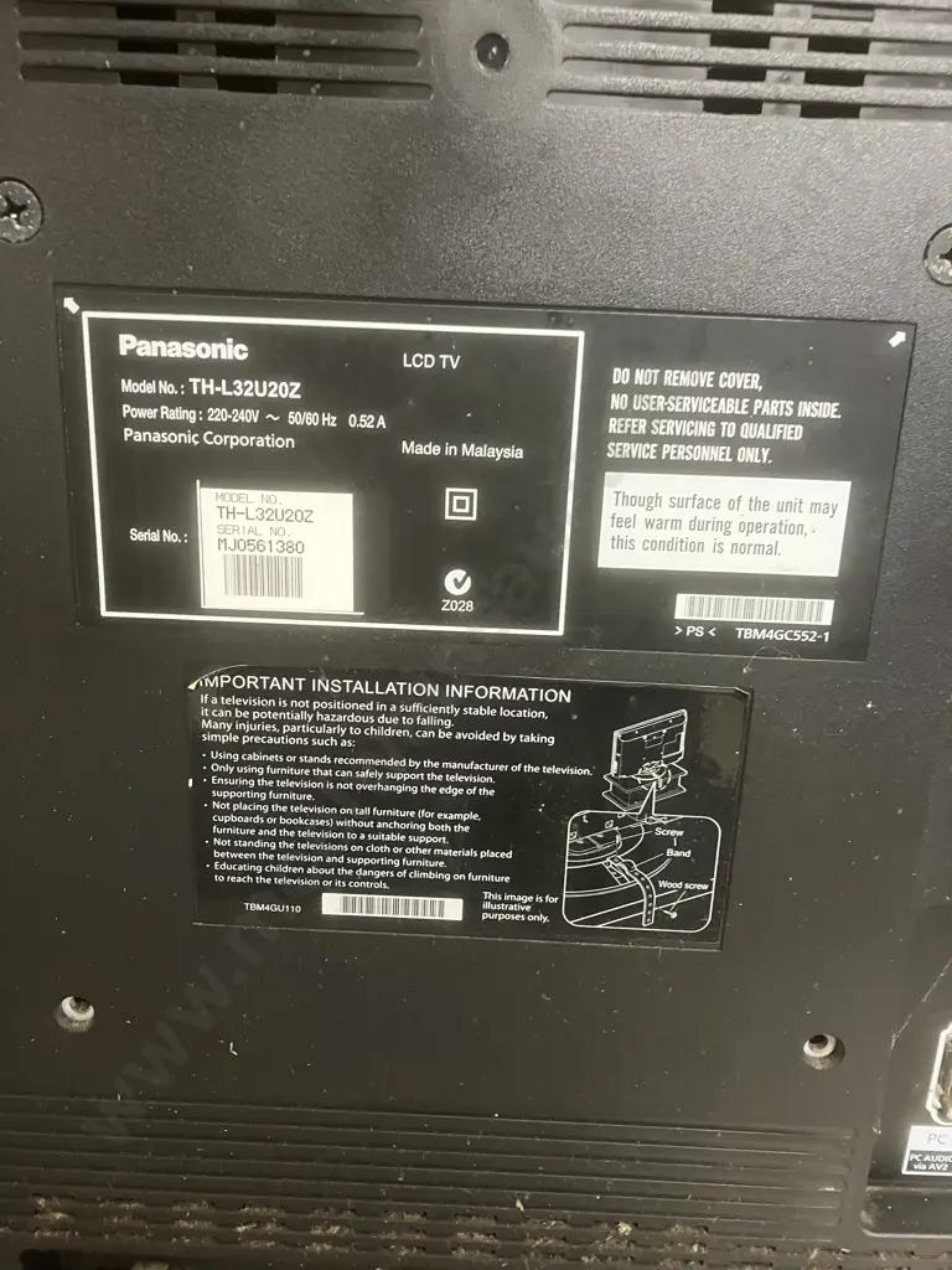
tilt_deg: -15.5
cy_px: 635
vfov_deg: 63.4
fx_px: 1027
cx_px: 476
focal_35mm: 28
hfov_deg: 49.7
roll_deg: -4.1
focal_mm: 3.99
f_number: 1.8
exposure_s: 1/25
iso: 400
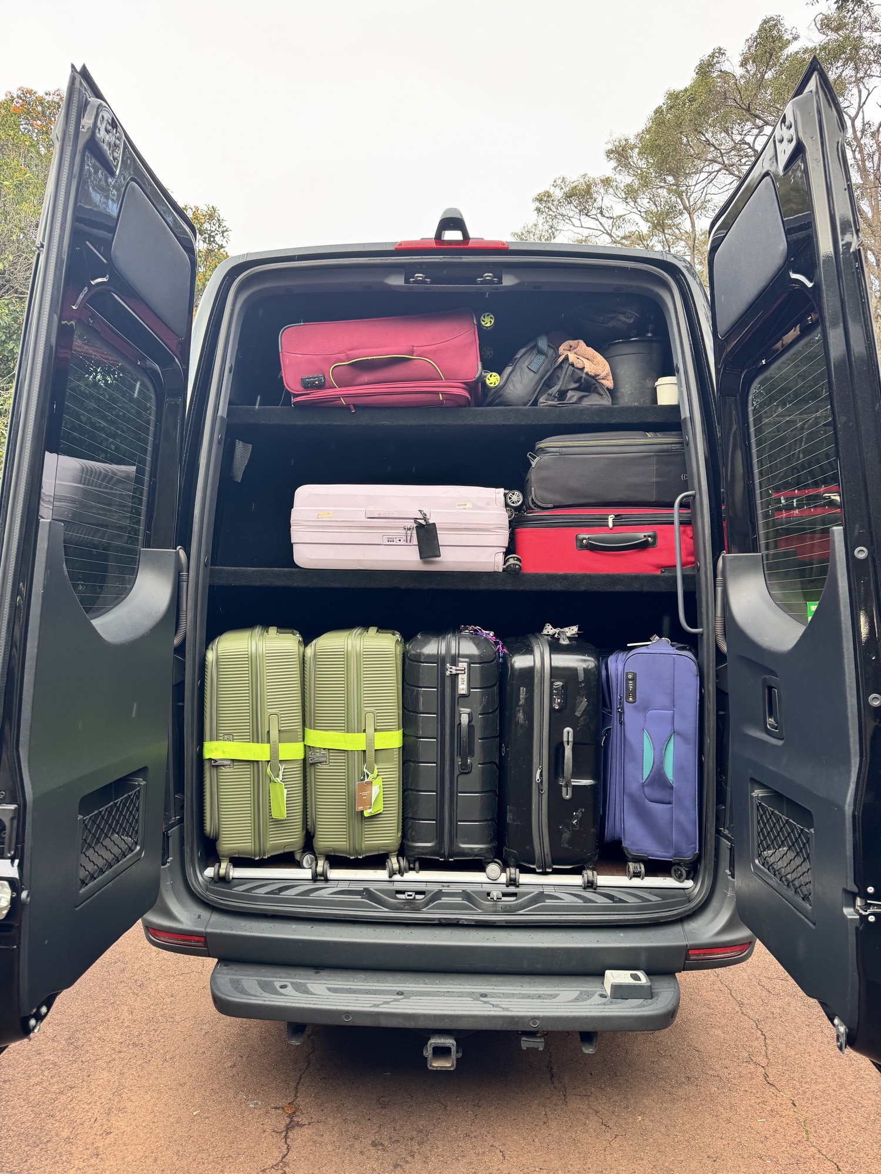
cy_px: 587
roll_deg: -1.5
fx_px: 814
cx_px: 440
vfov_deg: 71.6
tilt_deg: -1.9
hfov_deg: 56.8
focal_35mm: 24
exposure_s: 1/121
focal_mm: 6.76
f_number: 1.78
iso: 80
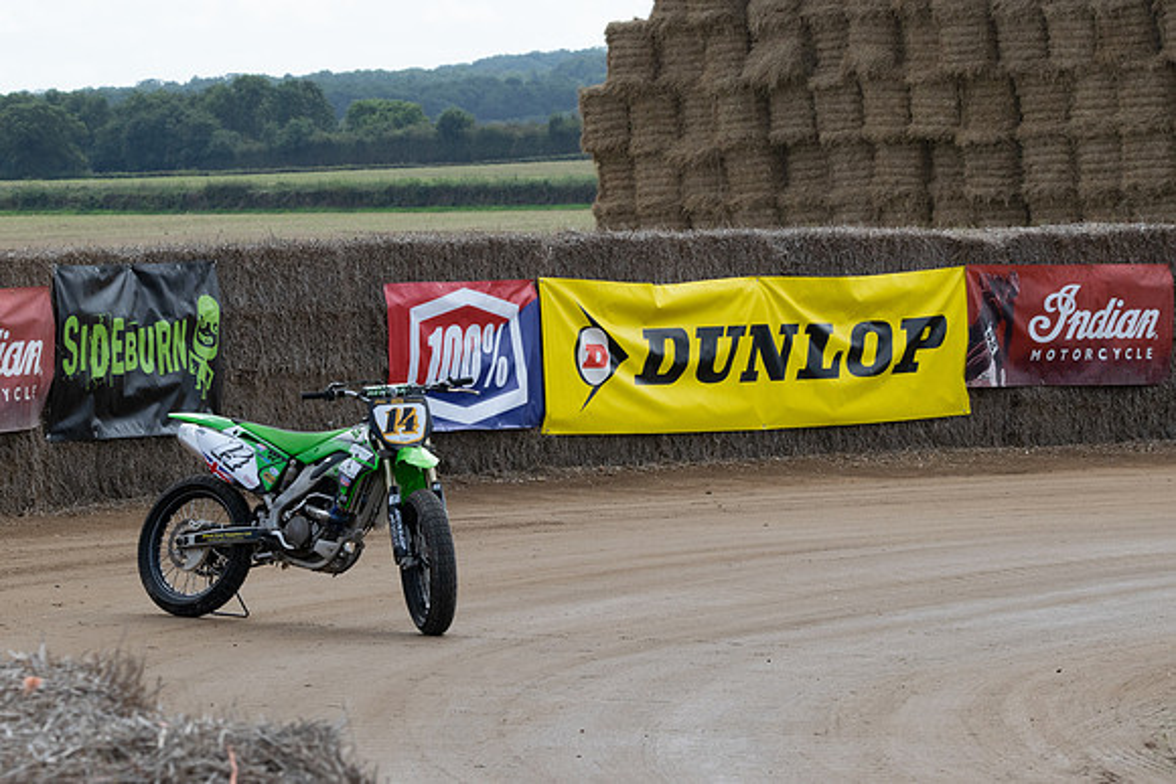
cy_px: 392
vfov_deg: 4.2
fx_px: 10782
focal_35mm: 330
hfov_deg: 6.2
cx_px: 588
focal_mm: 220
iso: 640
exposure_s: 1/250
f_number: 20
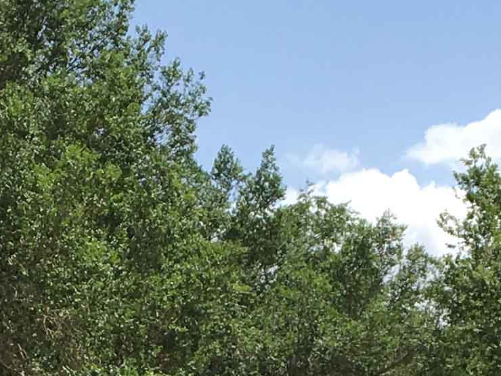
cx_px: 179
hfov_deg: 12.5
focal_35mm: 158
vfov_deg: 8.8
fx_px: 2287
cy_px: 796
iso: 25
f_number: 2.2
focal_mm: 4.15
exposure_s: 1/1451
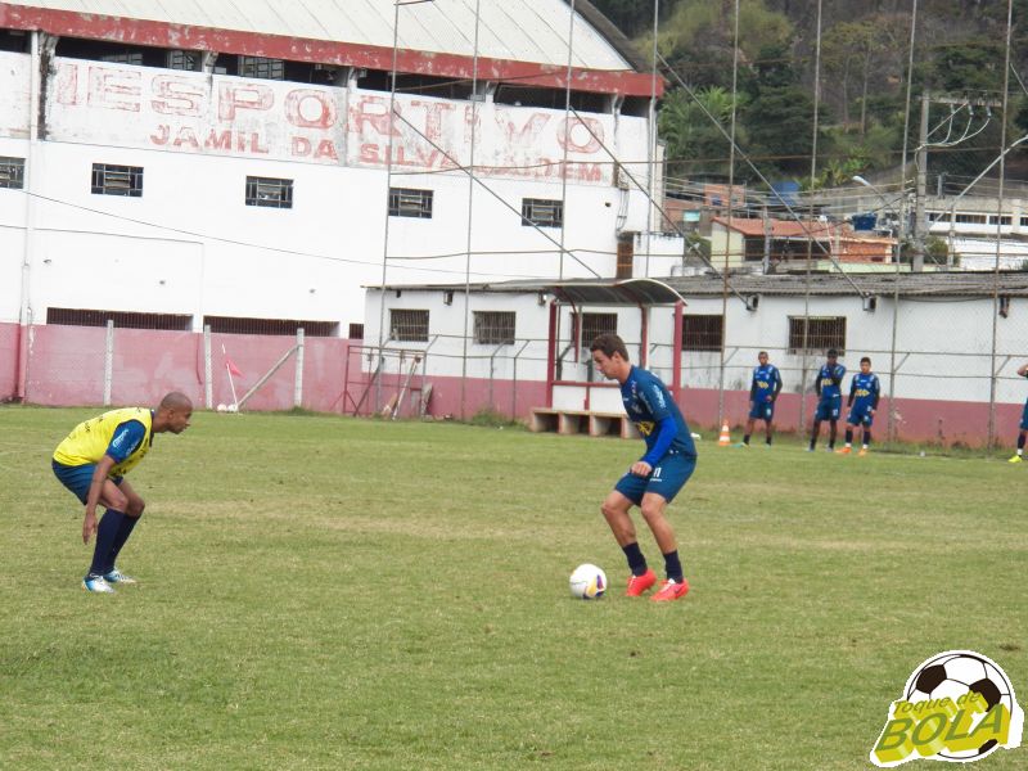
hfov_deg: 17.4
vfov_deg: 13.1
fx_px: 3356
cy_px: 386
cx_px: 514
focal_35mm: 113
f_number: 3.6
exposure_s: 1/640
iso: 125
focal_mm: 20.2
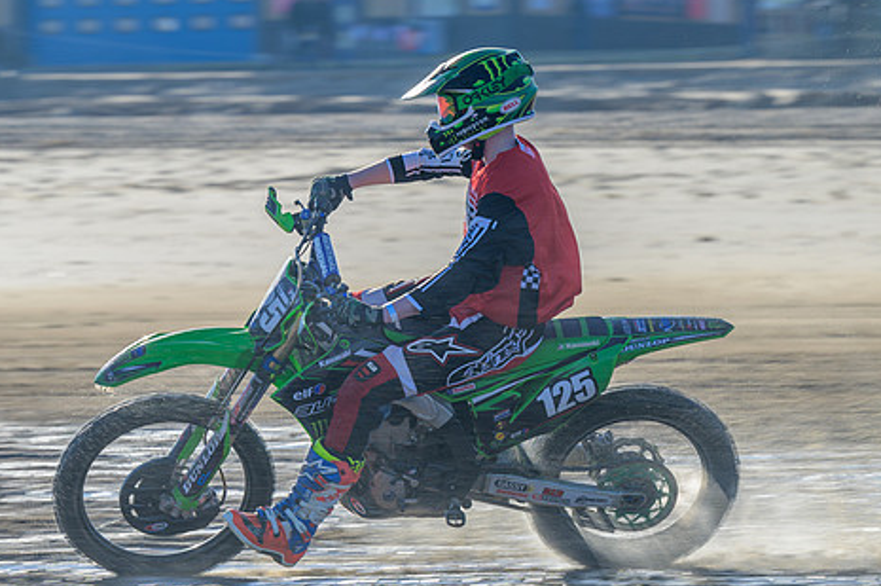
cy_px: 294
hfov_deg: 7.9
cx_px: 360
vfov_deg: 5.2
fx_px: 6405
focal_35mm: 262
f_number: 5.6
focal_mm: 140
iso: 64
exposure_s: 1/250
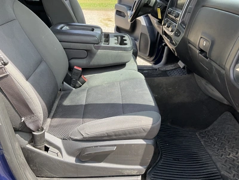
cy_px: 90
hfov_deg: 61.7
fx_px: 200
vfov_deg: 48.2
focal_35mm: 29
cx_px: 120
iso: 20
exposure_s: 1/221
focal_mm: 3
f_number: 1.8
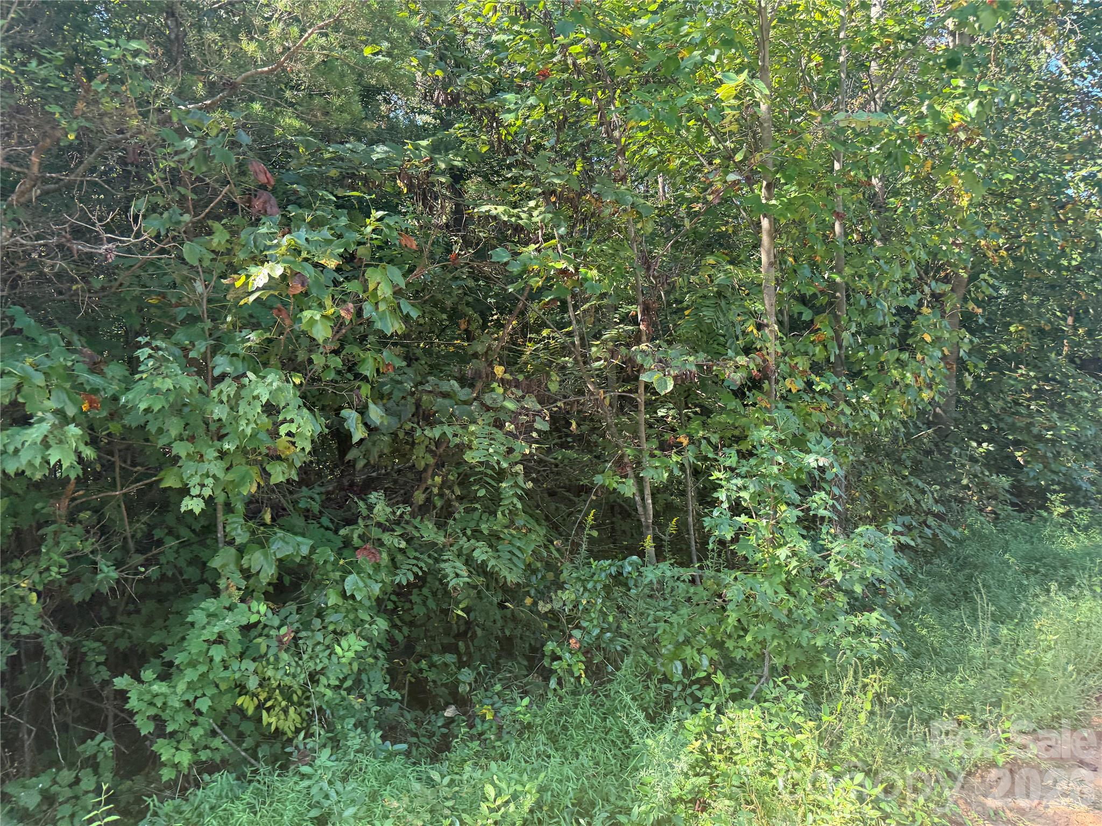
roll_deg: -3.9
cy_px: 413
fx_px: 764
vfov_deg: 56.8
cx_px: 551
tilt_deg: +1.9
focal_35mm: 24
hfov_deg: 71.6
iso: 100
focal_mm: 6.76
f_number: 1.78
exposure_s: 1/325
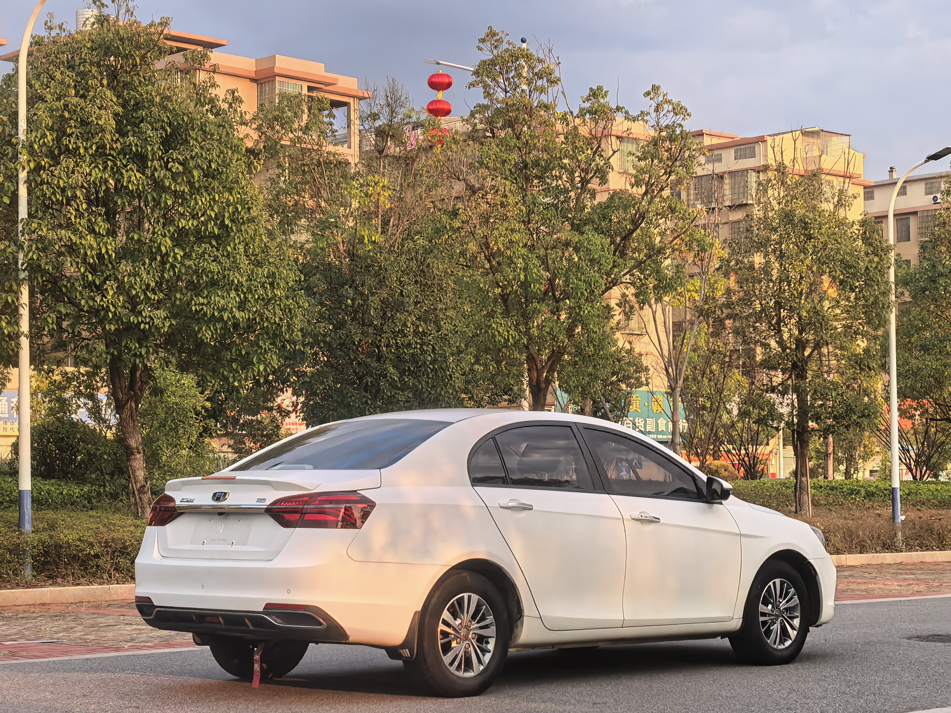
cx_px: 476
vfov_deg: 20.2
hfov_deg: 26.7
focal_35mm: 73
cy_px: 356
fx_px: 2006
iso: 160
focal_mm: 8.5
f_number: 2
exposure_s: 1/1374
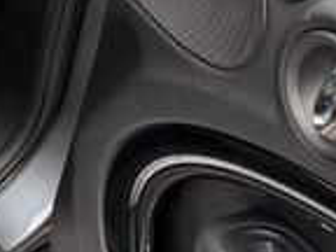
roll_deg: -3.7
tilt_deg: -31.6
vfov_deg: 13.0
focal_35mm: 107
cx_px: -275
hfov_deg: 15.6
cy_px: -138
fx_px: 1039
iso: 100
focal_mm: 6.76
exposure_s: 1/198
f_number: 1.78
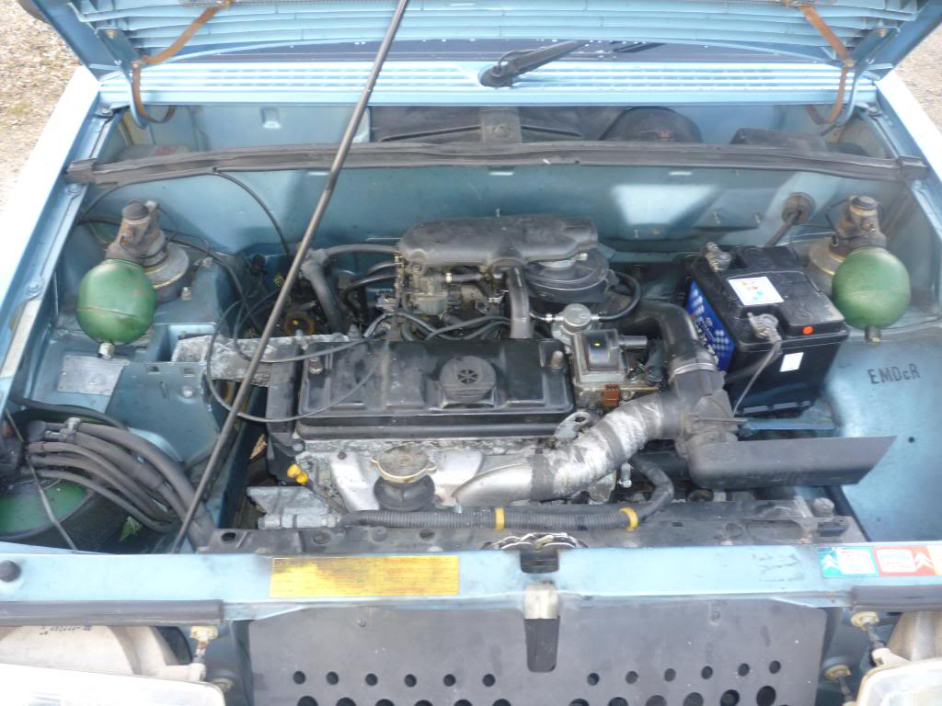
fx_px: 789
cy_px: 353
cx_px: 471
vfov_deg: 48.2
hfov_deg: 61.7
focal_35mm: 29
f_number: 3.3
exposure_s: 1/30
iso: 80
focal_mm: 5.2
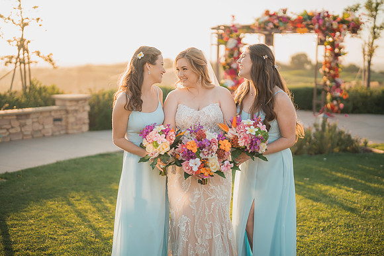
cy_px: 128
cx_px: 192
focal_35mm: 50
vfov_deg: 27.0
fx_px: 533
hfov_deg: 39.6
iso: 200
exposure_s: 1/3200
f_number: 1.2
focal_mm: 50
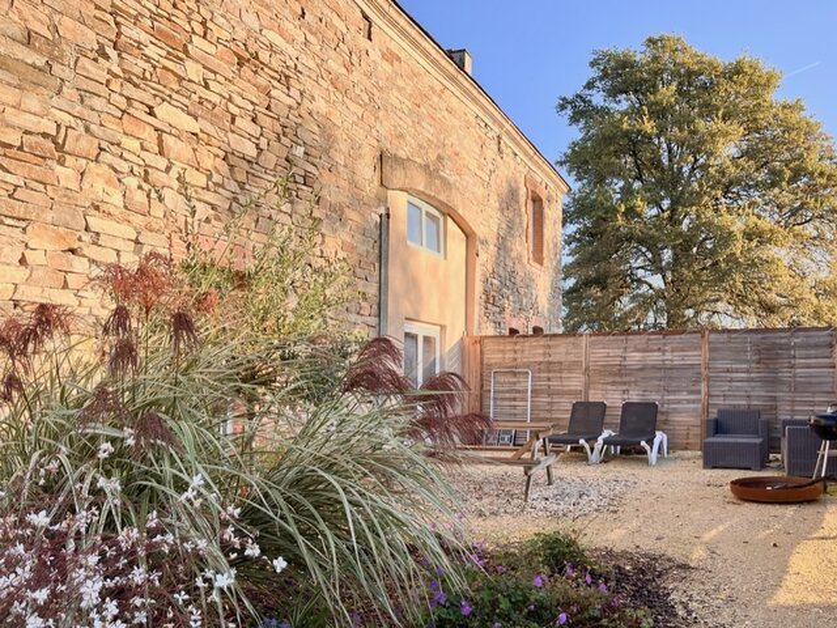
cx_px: 418
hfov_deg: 67.3
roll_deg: +0.5
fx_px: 629
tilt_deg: +1.1
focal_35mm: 26
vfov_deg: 53.1
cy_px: 314
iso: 50
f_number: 1.6
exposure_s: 1/864
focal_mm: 5.1
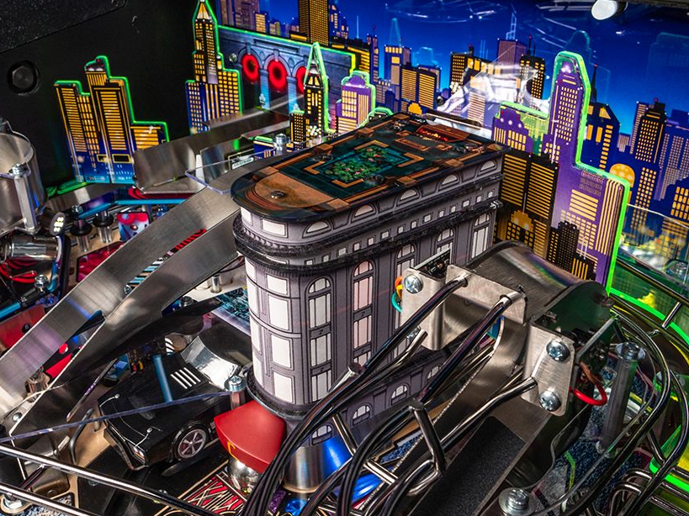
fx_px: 756
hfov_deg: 48.8
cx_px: 298
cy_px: 240
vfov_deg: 37.7
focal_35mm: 38
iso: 100
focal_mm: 14
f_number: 10
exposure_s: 1/125
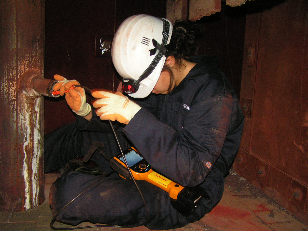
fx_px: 338
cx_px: 154
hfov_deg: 49.0
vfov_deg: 37.7
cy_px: 116
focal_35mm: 38
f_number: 2.8
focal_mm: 6.3
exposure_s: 1/40
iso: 200
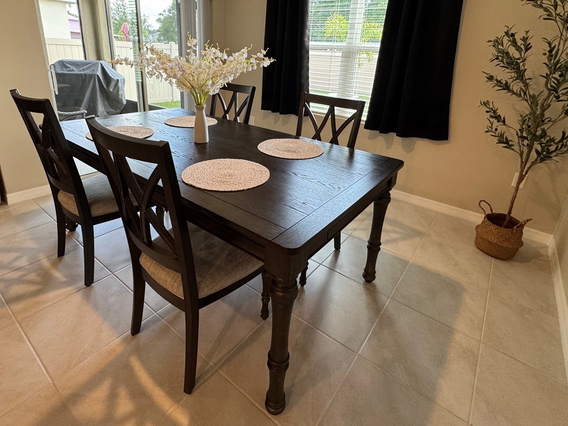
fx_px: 312
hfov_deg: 84.7
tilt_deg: -18.8
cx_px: 280
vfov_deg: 67.4
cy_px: 155
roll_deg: -3.1
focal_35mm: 19
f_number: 2.2
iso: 250
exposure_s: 1/120
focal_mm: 2.22
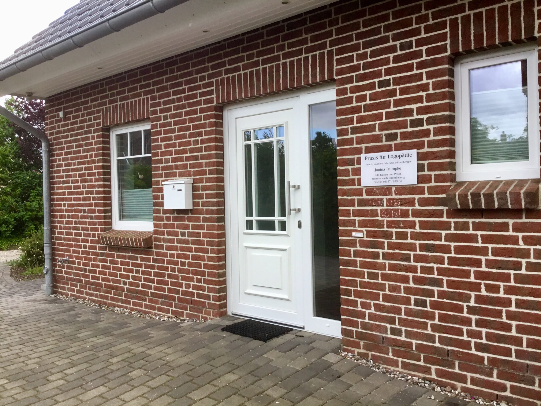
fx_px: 484
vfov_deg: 45.4
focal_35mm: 31
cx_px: 270
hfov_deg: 58.4
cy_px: 203
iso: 25
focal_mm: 3.3
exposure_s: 1/187
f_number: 2.4
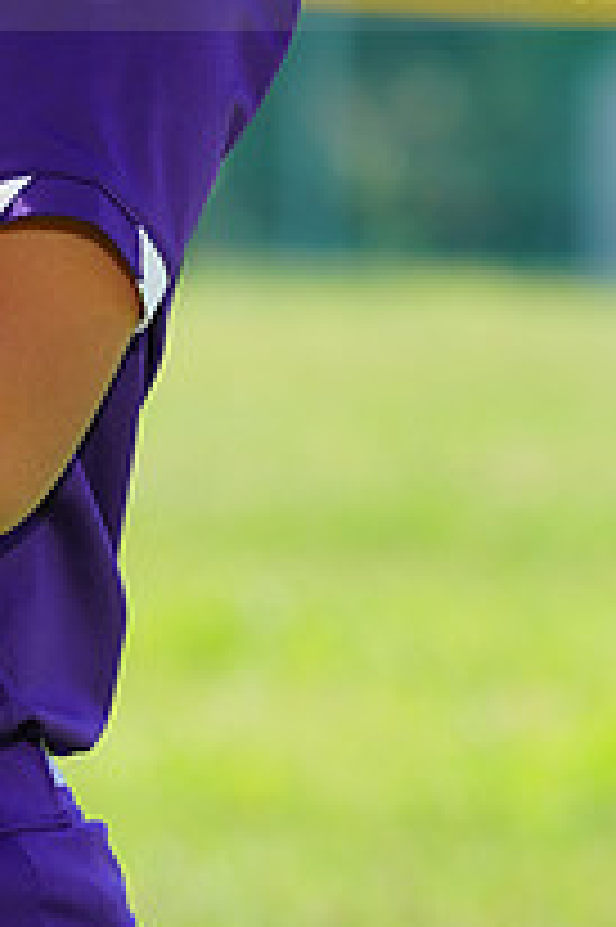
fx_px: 21697
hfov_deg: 1.6
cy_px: -112
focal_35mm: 844
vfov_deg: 2.4
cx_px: -13
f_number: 9
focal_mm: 300
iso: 200
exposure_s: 1/200
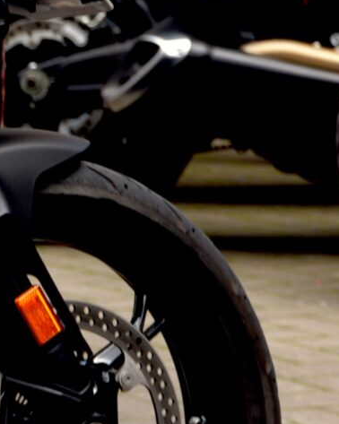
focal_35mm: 315
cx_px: -797
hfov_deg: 4.6
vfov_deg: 6.1
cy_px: 181
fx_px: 3953
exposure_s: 1/125
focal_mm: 62
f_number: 5.6
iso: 200
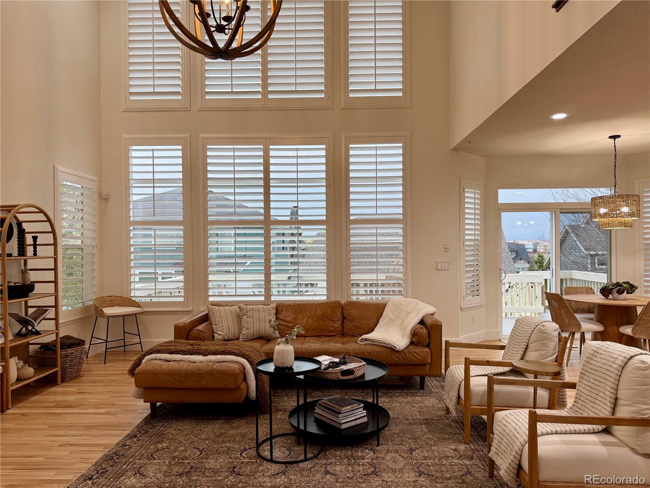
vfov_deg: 56.8
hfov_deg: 71.6
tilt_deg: +0.3
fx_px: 451
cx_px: 325
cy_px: 244
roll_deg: +0.6
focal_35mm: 24
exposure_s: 1/120
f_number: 1.78
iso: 160
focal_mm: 6.76
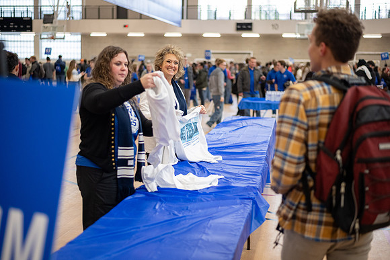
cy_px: 130
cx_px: 195
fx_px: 542
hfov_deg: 39.6
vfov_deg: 27.0
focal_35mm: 50
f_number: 1.8
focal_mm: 50
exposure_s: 1/500
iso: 1600
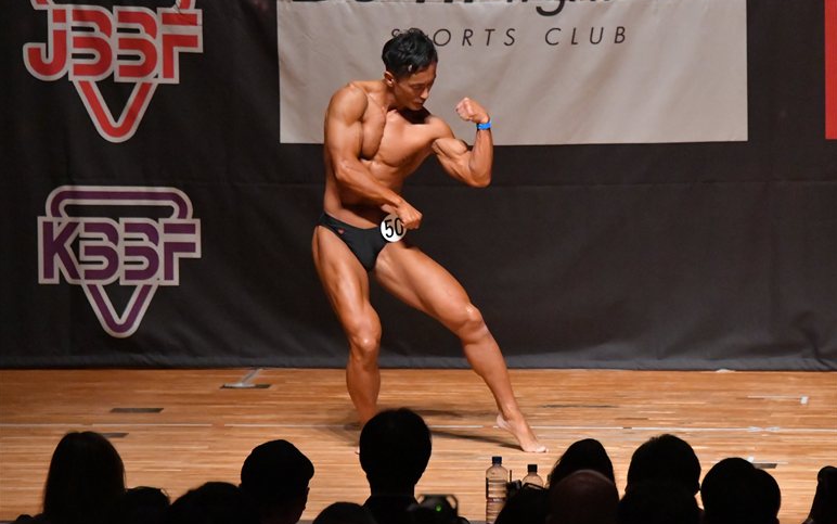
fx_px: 6298
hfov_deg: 7.6
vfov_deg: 4.8
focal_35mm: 276
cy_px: 271
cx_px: 419
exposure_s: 1/400
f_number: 5.6
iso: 12800
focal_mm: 180
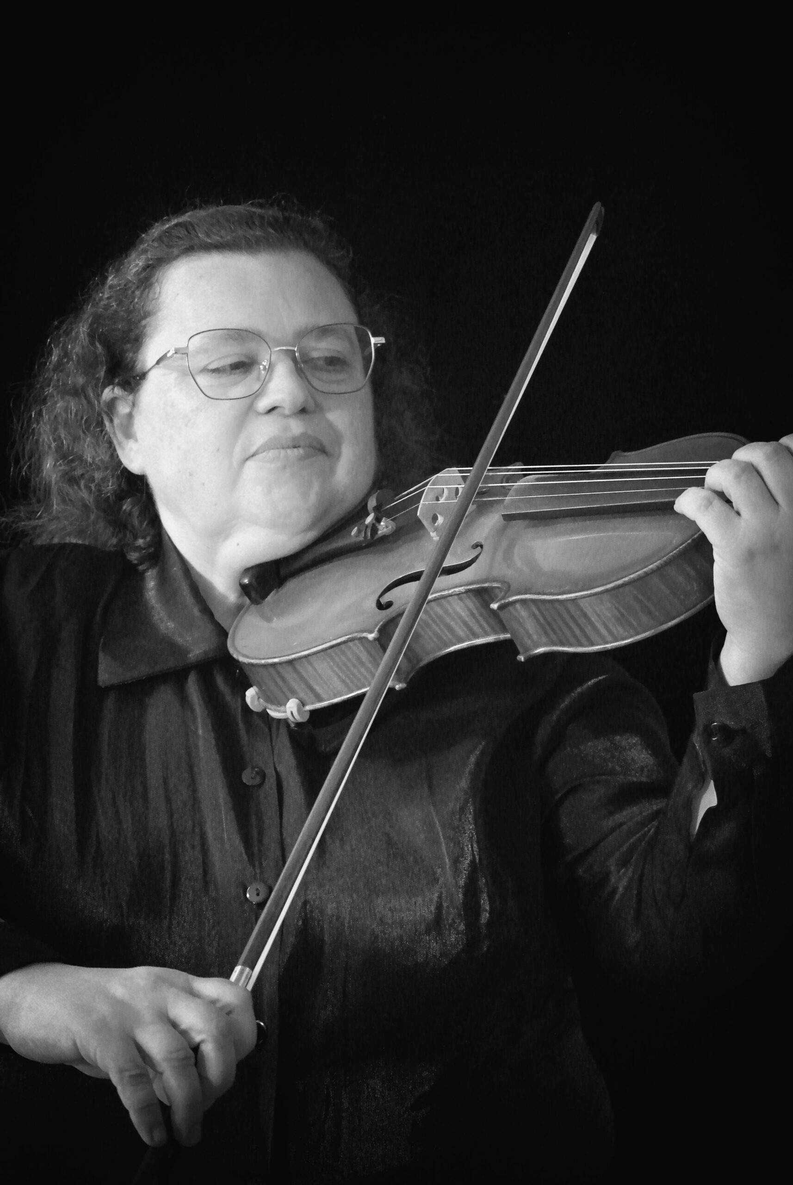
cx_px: 396
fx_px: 2668
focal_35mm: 81
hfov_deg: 16.9
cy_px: 592
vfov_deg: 25.0
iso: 6400
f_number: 3.8
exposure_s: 1/80
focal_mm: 30
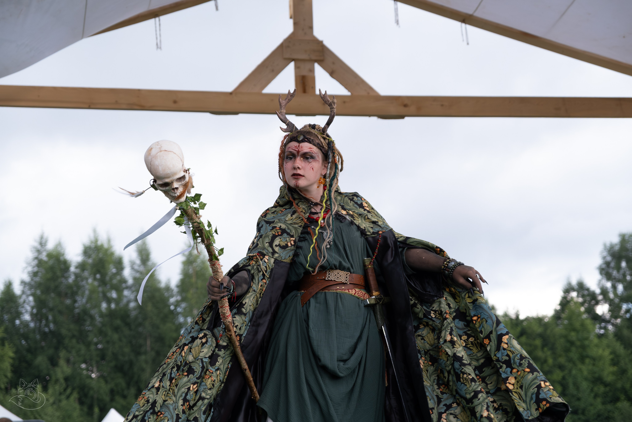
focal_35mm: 83
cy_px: 211
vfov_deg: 16.5
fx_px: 1457
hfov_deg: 24.5
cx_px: 316
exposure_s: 1/800
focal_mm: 55
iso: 800
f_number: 3.6
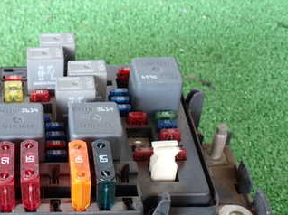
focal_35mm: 68
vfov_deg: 21.3
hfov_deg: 27.7
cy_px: 172
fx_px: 565
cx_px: 38
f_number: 2.5
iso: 200
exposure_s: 1/50
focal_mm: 6.37
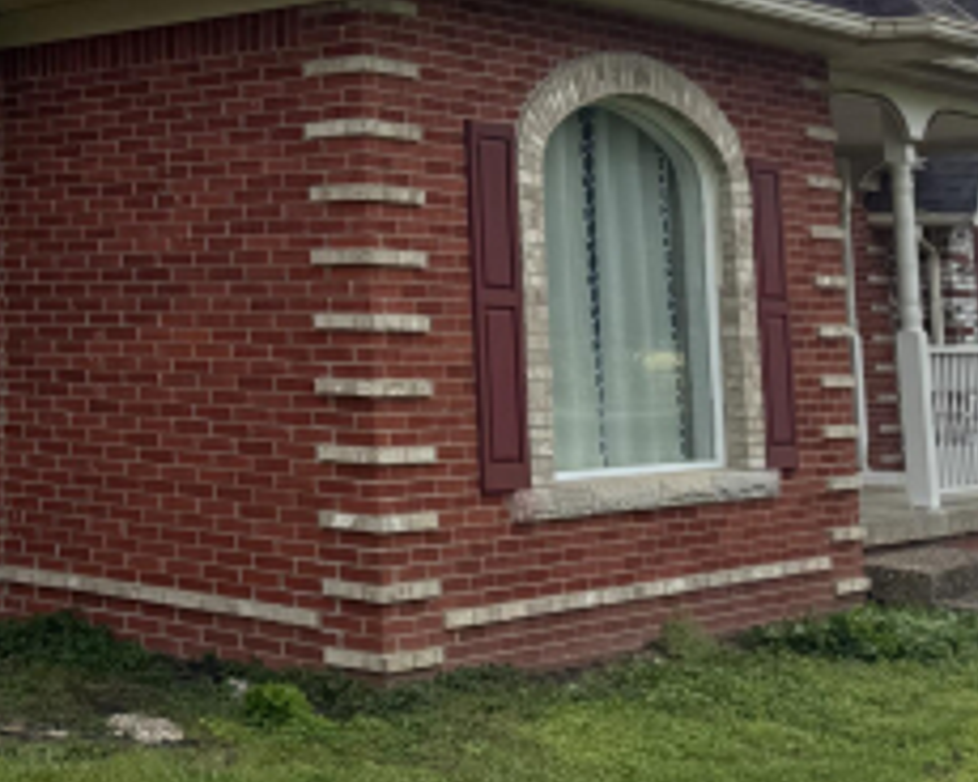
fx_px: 1968
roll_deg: -1.8
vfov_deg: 21.8
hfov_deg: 25.5
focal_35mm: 68
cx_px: -151
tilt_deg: +9.1
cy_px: 30
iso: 80
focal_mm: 6.76
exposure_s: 1/2604
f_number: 1.78
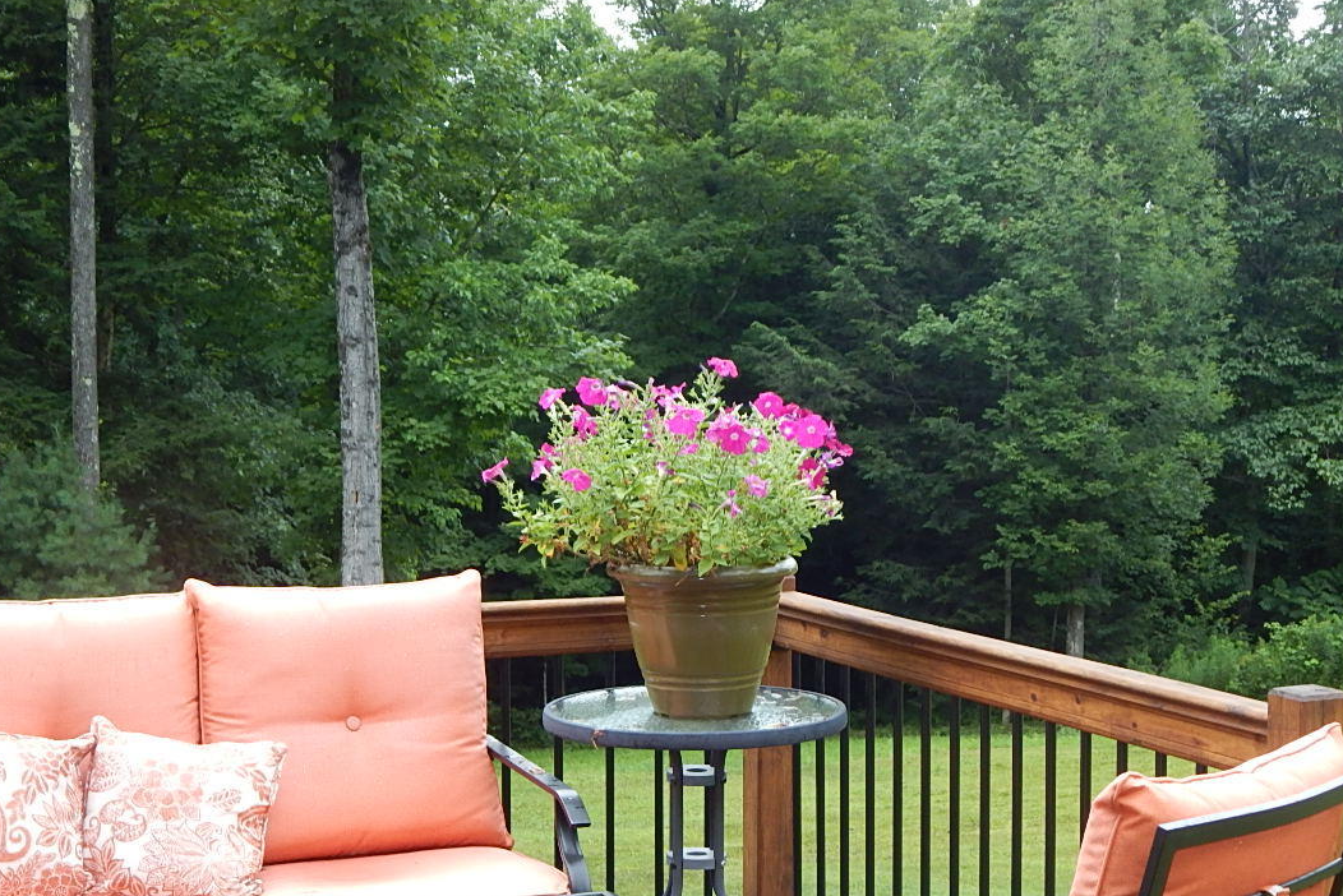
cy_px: 722
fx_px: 2537
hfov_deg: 29.6
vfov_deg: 19.8
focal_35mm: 68
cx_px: 701
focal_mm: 7.7
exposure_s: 1/80
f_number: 3.6
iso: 125
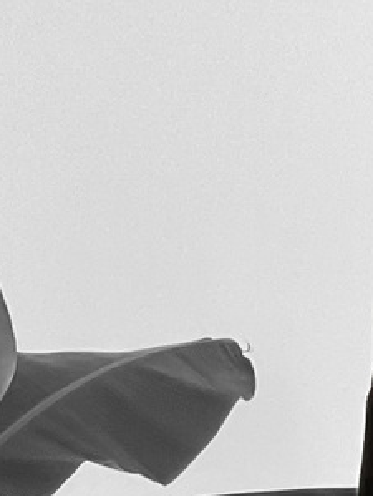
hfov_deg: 9.1
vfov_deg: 10.9
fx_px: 2222
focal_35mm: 155
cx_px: 721
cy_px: 1166
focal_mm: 3
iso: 64
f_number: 1.8
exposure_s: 1/100
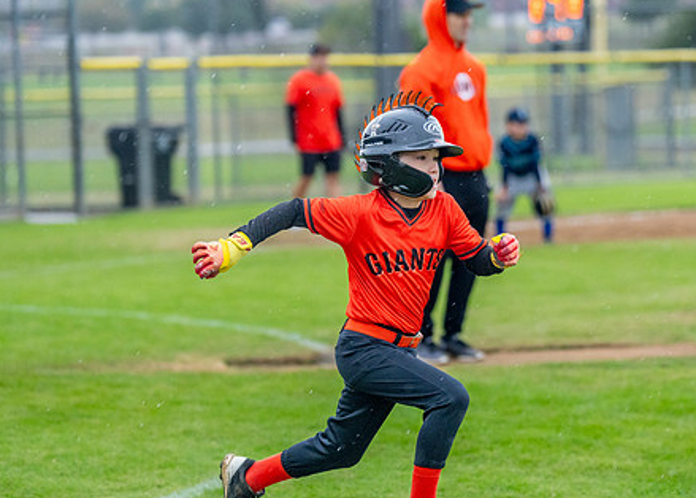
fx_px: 3382
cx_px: 390
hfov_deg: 11.7
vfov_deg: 8.4
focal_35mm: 171
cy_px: 261
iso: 1600
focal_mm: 113
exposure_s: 1/1000
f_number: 2.8
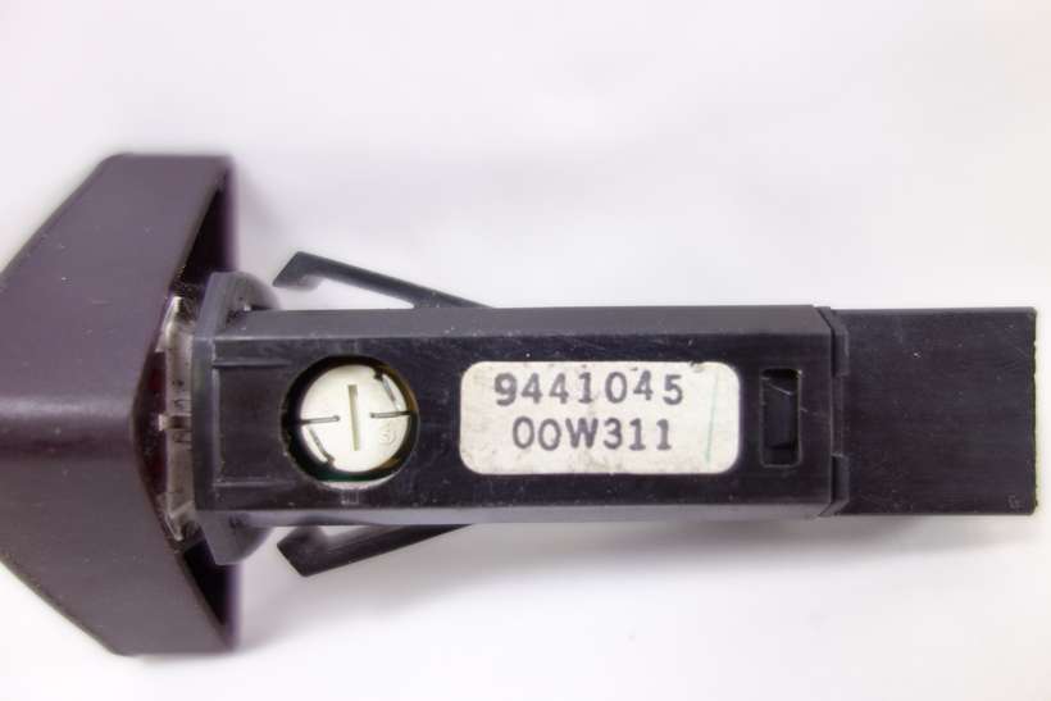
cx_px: 526
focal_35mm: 28
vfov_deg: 46.4
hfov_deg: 65.5
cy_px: 350
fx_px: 818
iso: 125
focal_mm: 10.4
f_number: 1.8
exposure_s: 1/60
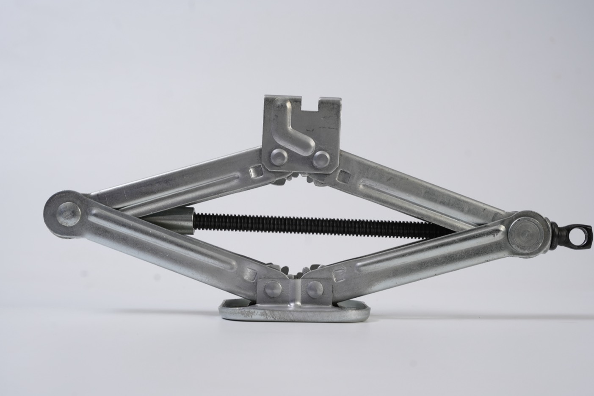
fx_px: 946
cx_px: 305
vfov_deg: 23.6
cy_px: 219
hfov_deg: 34.9
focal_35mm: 57
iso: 320
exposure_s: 1/250
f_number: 8
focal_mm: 50.3
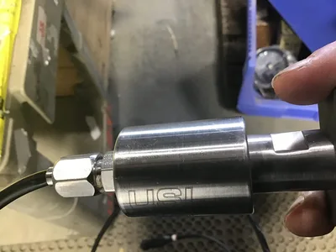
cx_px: 168
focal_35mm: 31
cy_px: 126
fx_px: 301
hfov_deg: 58.4
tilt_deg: -66.6
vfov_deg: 45.4
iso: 100
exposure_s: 1/30
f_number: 2.4
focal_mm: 3.3
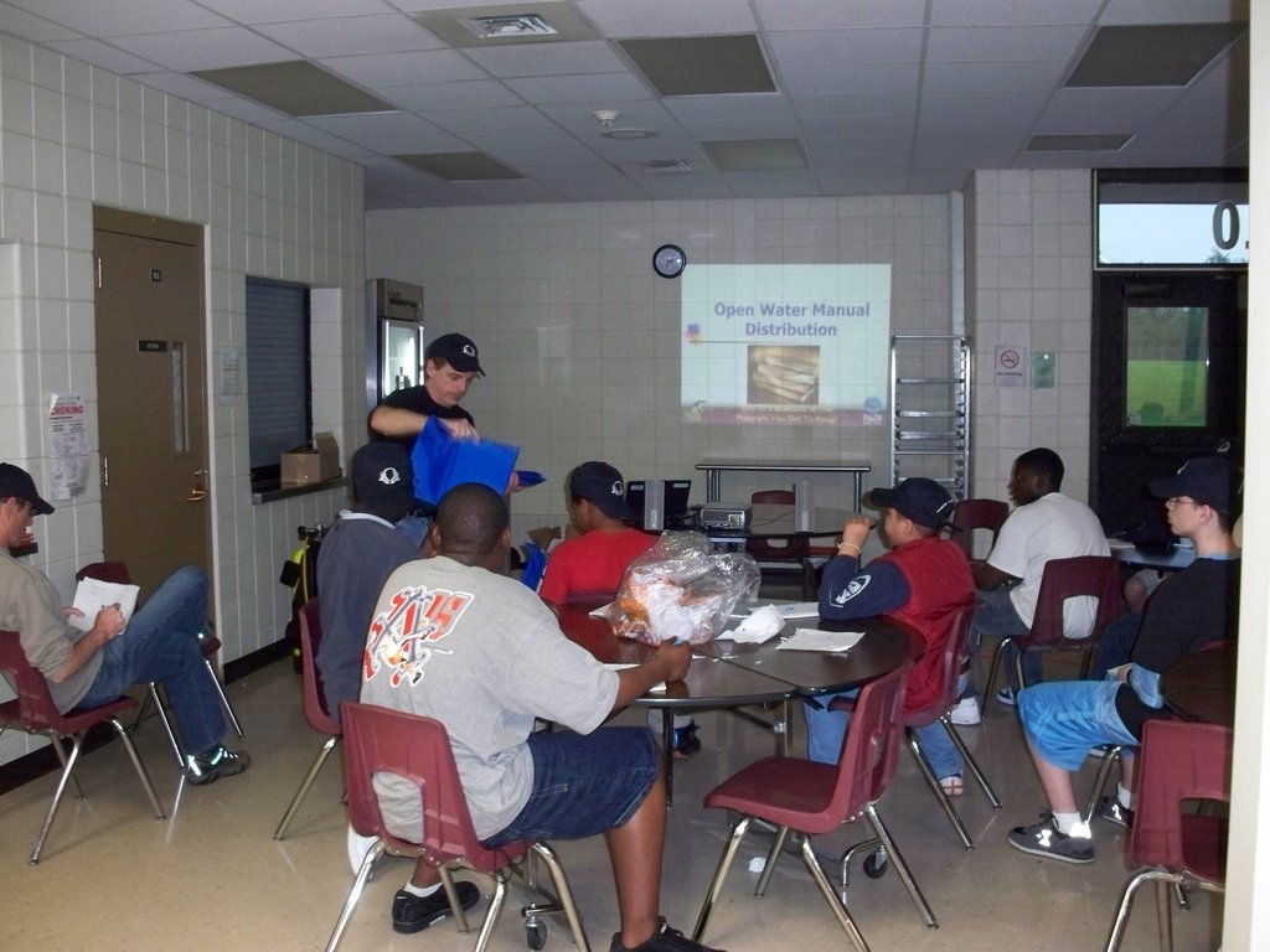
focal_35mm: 37
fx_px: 1357
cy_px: 476
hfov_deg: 50.1
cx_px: 635
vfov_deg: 38.7
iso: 400
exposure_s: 1/30
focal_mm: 7.9
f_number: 3.4
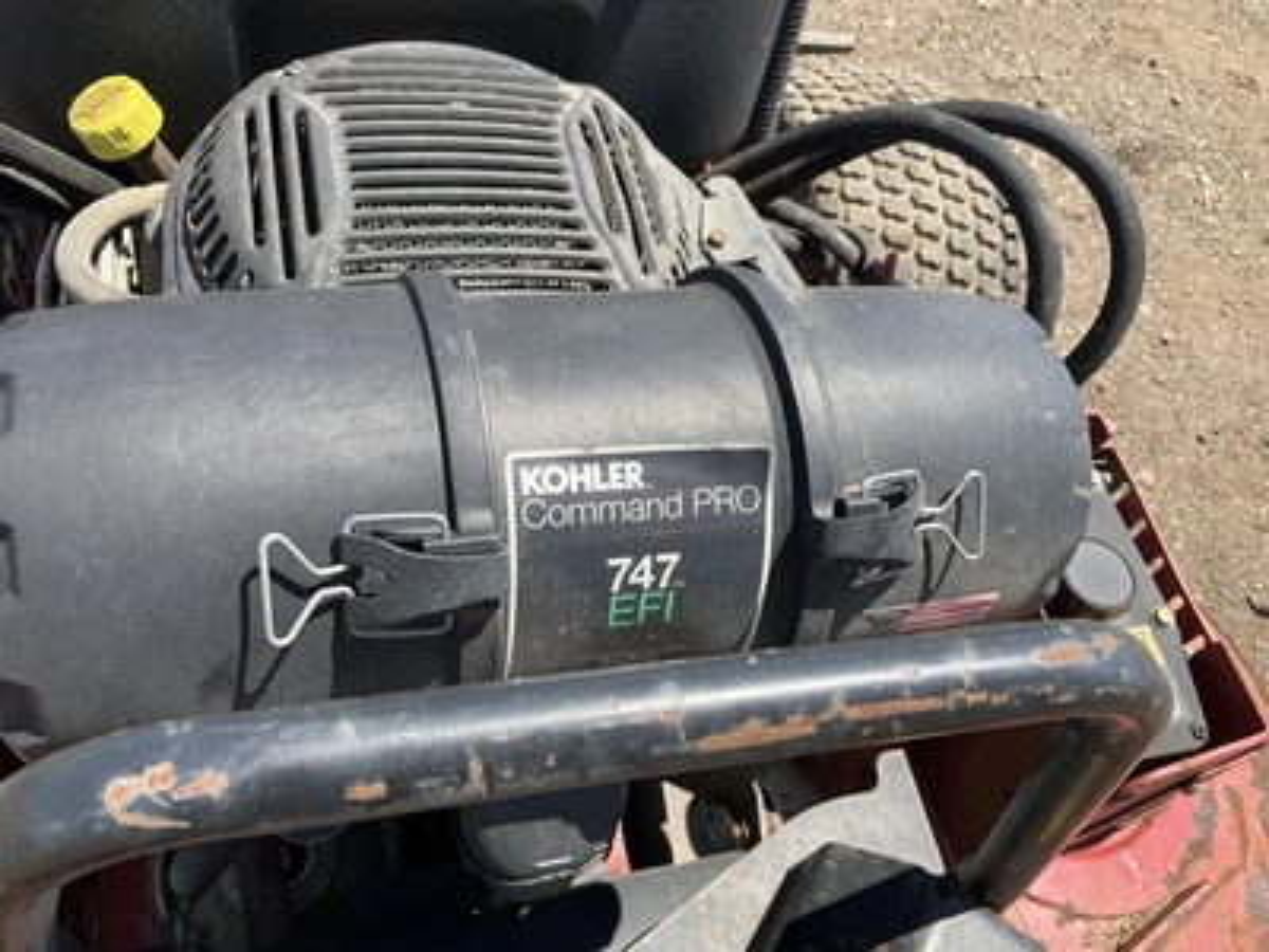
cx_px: 634
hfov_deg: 61.7
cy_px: 476
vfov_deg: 48.2
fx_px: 1063
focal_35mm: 29
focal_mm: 3
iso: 25
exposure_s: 1/869
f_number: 1.8
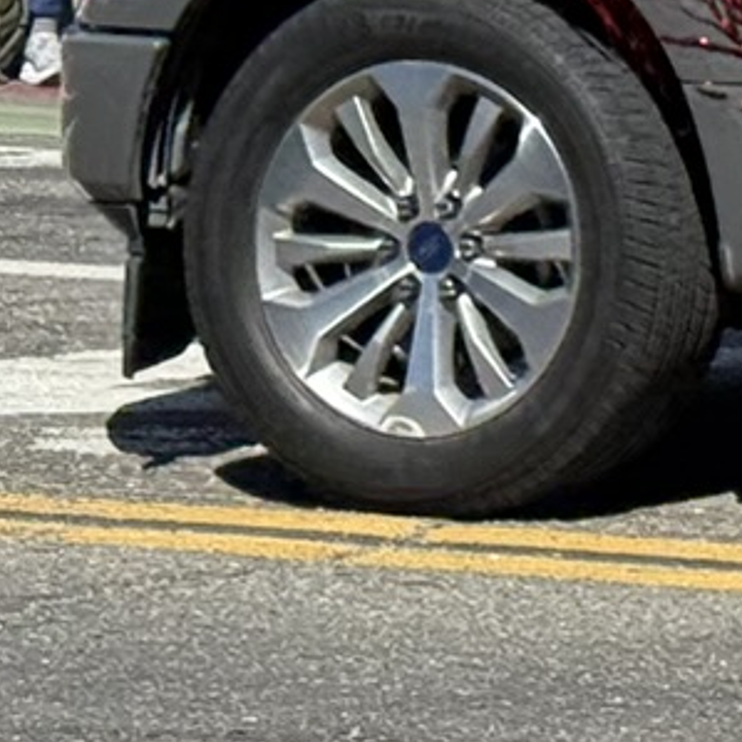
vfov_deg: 6.0
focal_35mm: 291
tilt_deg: -1.0
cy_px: -194
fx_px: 7057
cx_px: 1931
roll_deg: -1.5
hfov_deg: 5.7
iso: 64
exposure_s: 1/4329
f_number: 1.78
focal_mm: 6.76
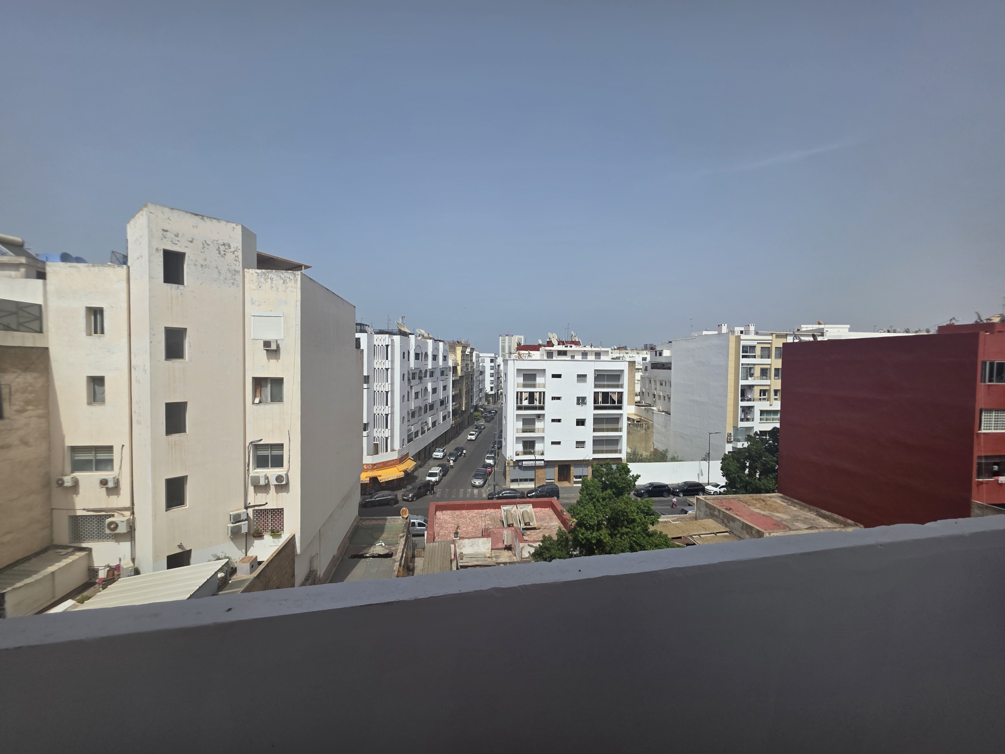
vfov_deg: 89.9
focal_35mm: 13
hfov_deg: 106.2
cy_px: 377
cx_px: 502
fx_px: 377
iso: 40
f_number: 1.9
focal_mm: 2.2
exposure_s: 1/3512
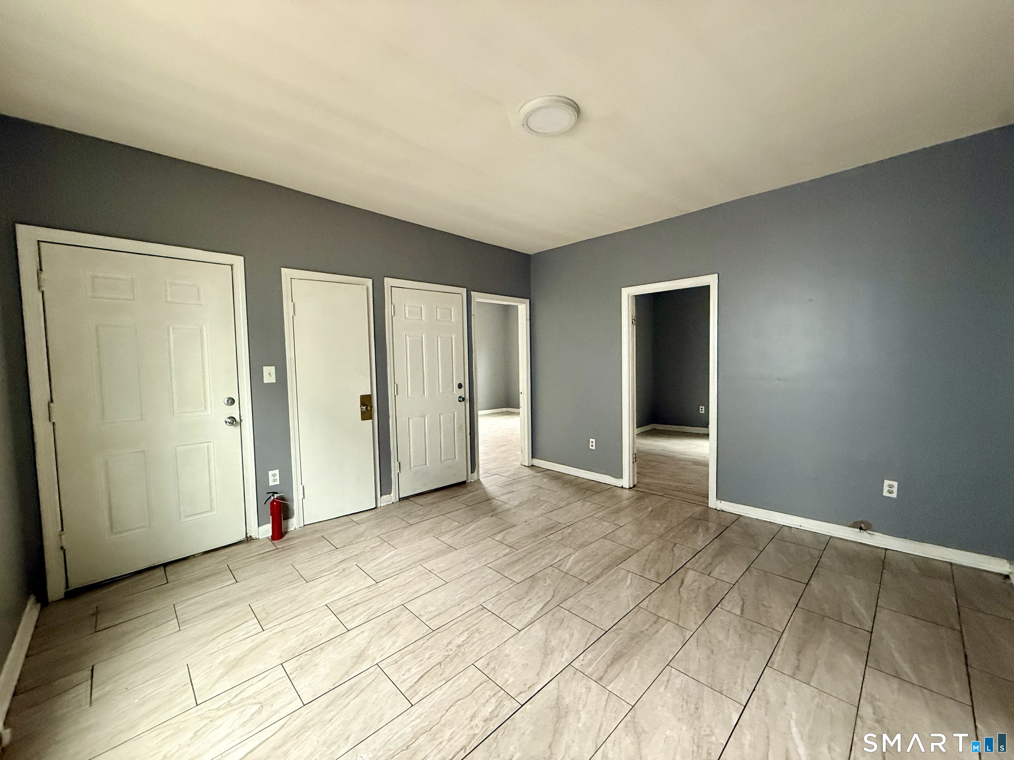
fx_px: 410
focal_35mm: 14
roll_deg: +1.5
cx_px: 507
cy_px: 380
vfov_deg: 85.7
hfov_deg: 102.1
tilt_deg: -2.4
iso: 500
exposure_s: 1/60
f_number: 2.2
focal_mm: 2.22
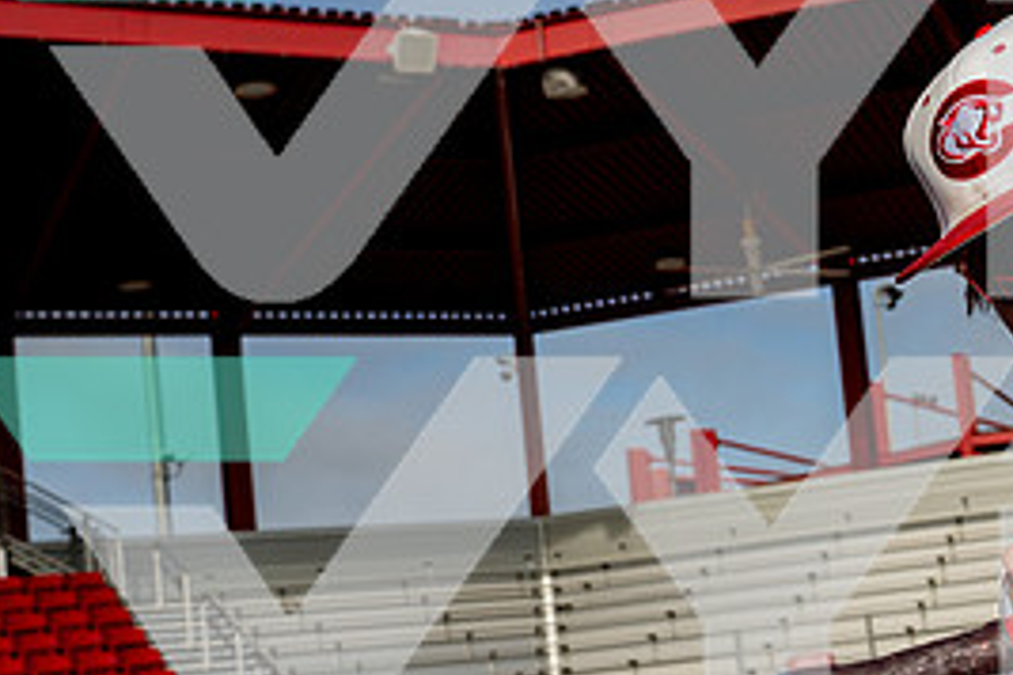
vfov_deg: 19.0
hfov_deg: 27.4
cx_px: 909
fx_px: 1998
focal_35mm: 71
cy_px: 548
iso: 100
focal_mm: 28
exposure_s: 1/1000
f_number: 5.6
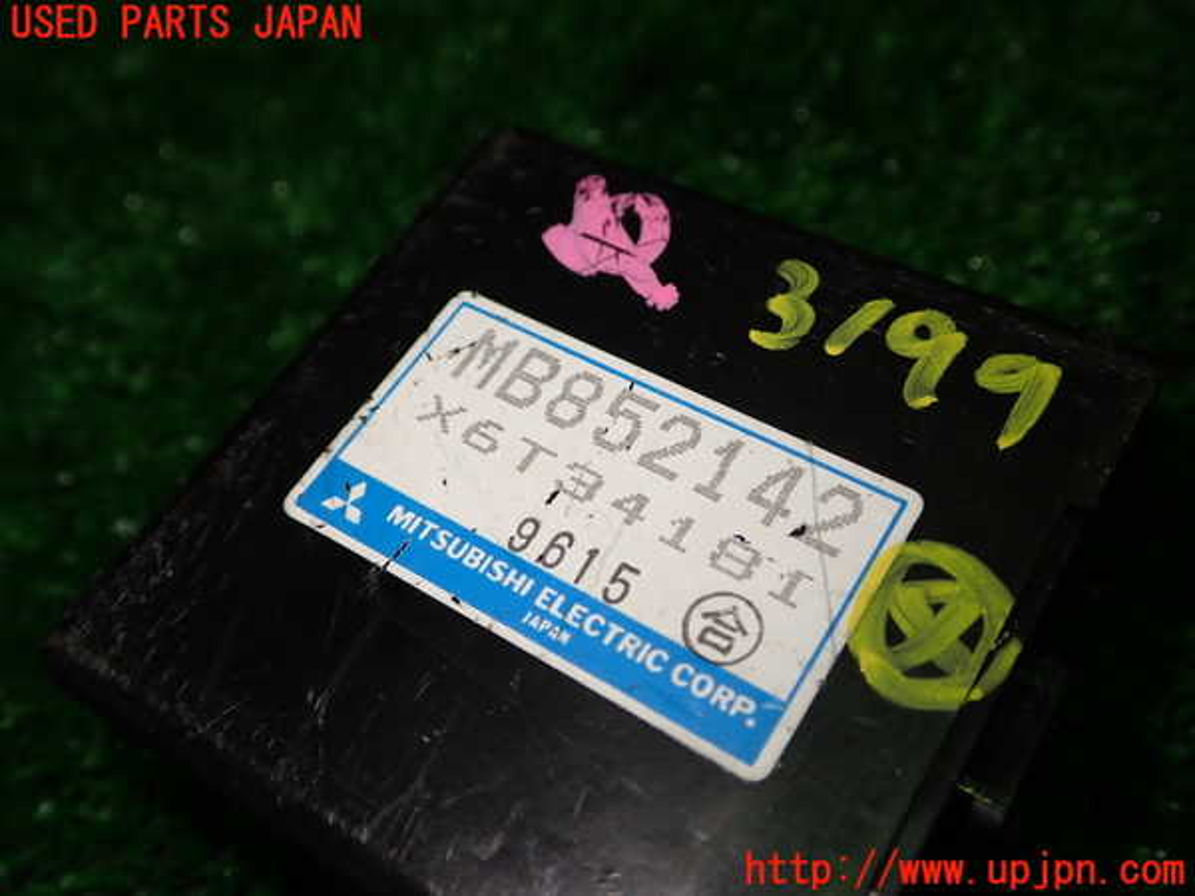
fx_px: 1243
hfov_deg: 51.4
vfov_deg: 39.7
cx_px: 598
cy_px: 448
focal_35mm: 36
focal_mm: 6.37
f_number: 2.5
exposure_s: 1/80
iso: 125
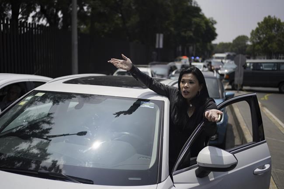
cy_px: 94
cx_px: 142
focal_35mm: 35
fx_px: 276
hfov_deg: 54.4
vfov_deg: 37.8
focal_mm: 35
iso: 100
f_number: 2
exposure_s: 1/8000
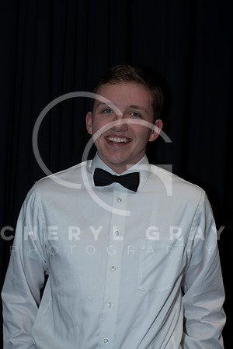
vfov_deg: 27.0
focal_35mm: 75
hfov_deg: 18.2
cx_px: 116
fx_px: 728
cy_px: 174
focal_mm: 50
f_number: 2.8
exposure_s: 1/400
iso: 250
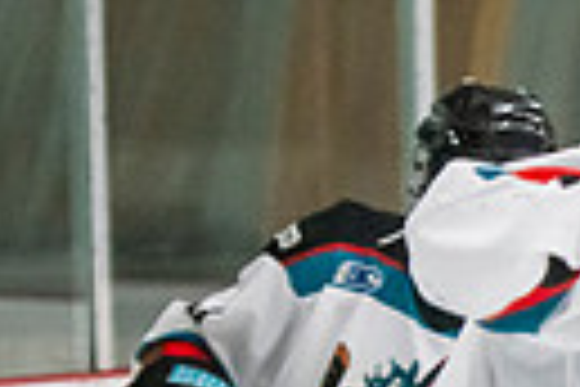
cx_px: 1598
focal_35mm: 694
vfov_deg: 2.0
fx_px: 11180
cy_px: 665
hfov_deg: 2.9
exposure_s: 1/640
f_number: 3.2
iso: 2500
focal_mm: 116
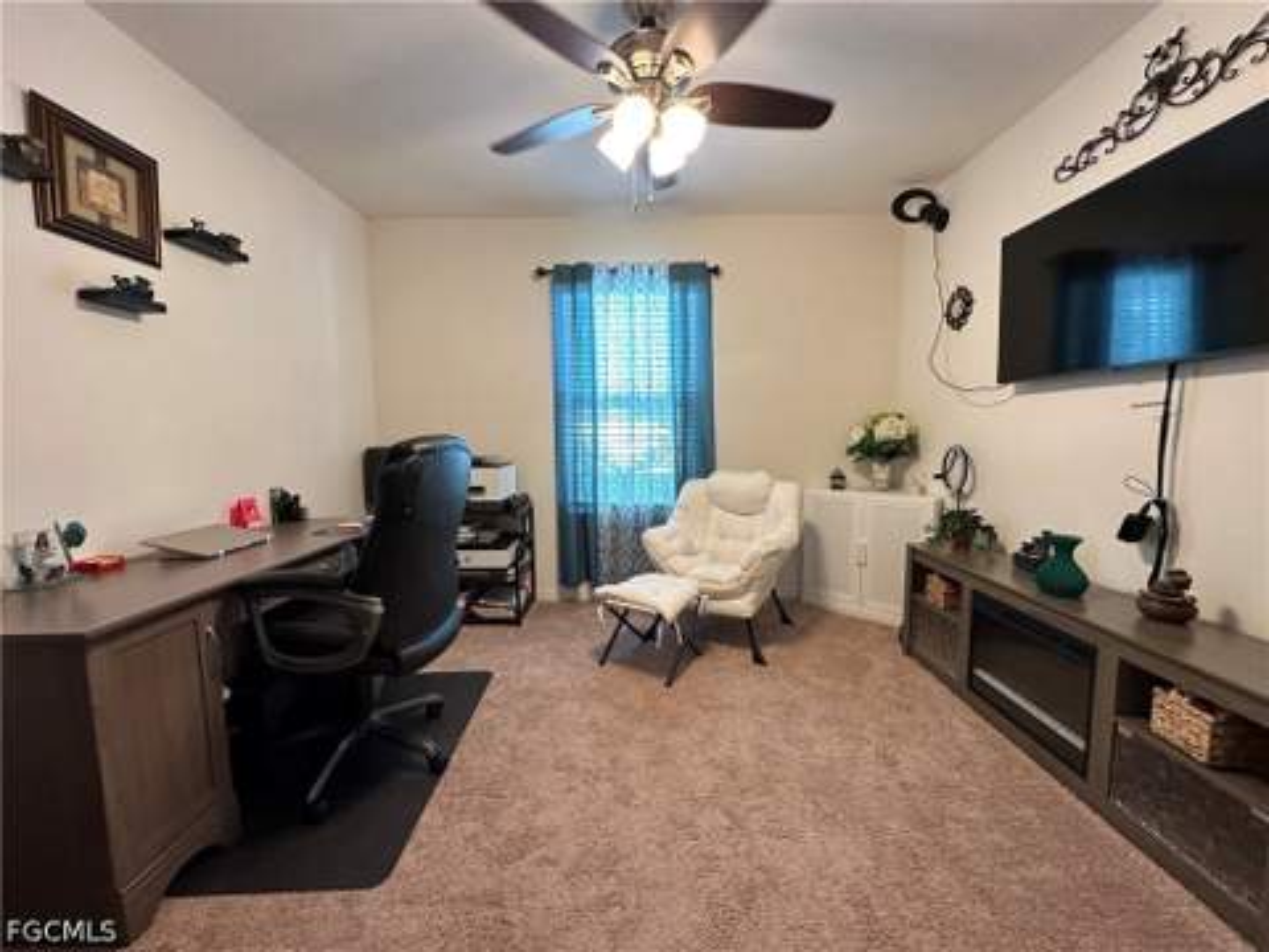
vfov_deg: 85.7
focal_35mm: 14
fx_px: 513
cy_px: 476
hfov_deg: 102.1
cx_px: 634
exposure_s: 1/120
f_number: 2.2
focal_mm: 2.22
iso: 320
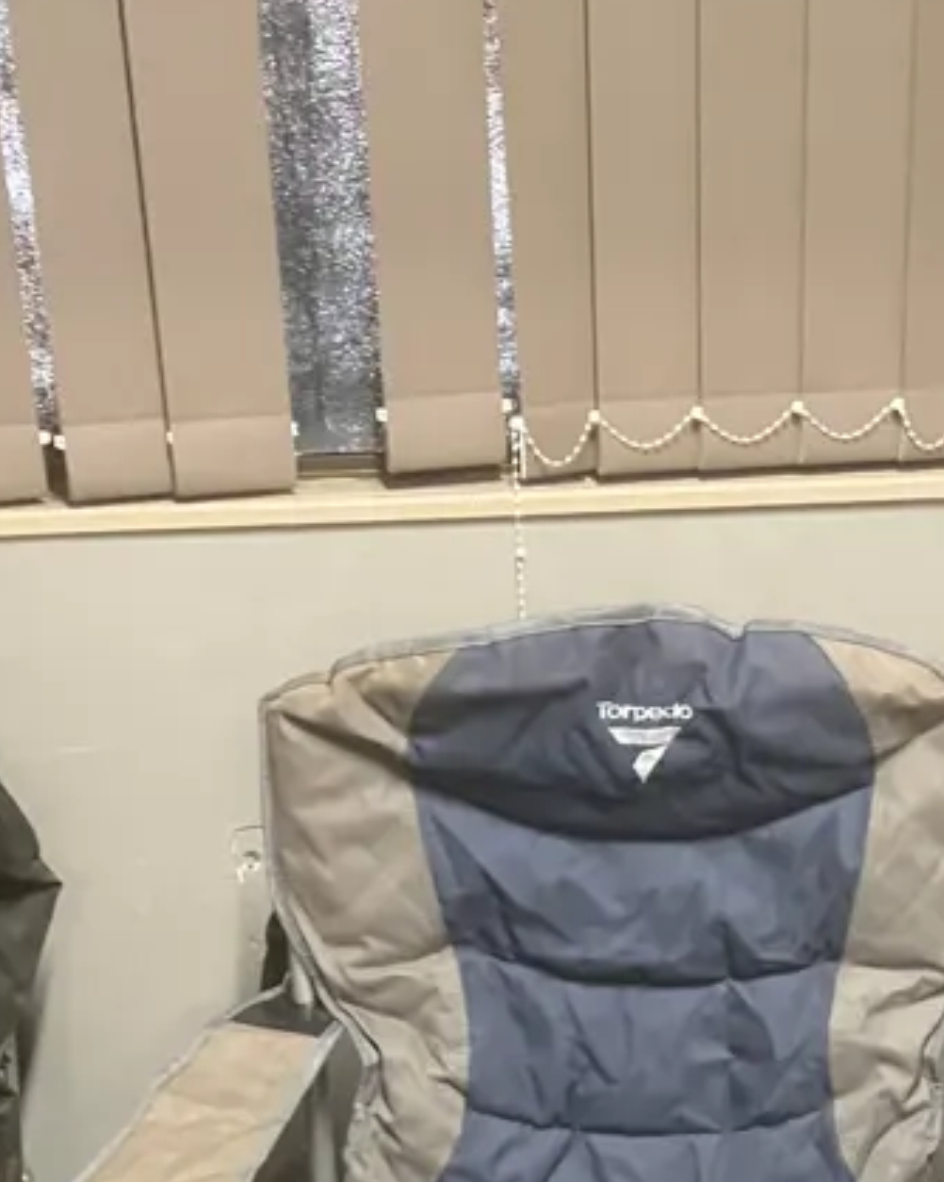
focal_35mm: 67
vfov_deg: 26.1
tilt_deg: -28.3
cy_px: 1315
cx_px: 608
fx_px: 2342
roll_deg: +1.5
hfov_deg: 22.7
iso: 320
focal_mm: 3.99
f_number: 1.8
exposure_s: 1/25
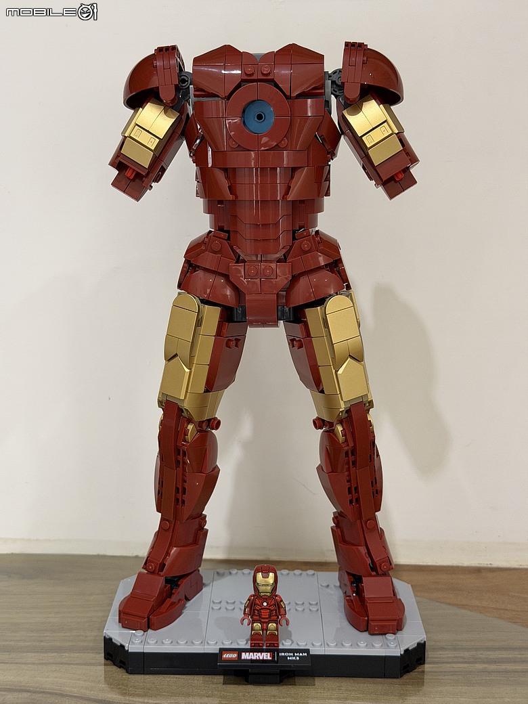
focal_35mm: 48
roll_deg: -0.8
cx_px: 264
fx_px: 976
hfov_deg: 30.3
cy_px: 352
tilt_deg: -11.4
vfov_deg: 39.7
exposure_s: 1/40
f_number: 1.78
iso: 200
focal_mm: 6.76
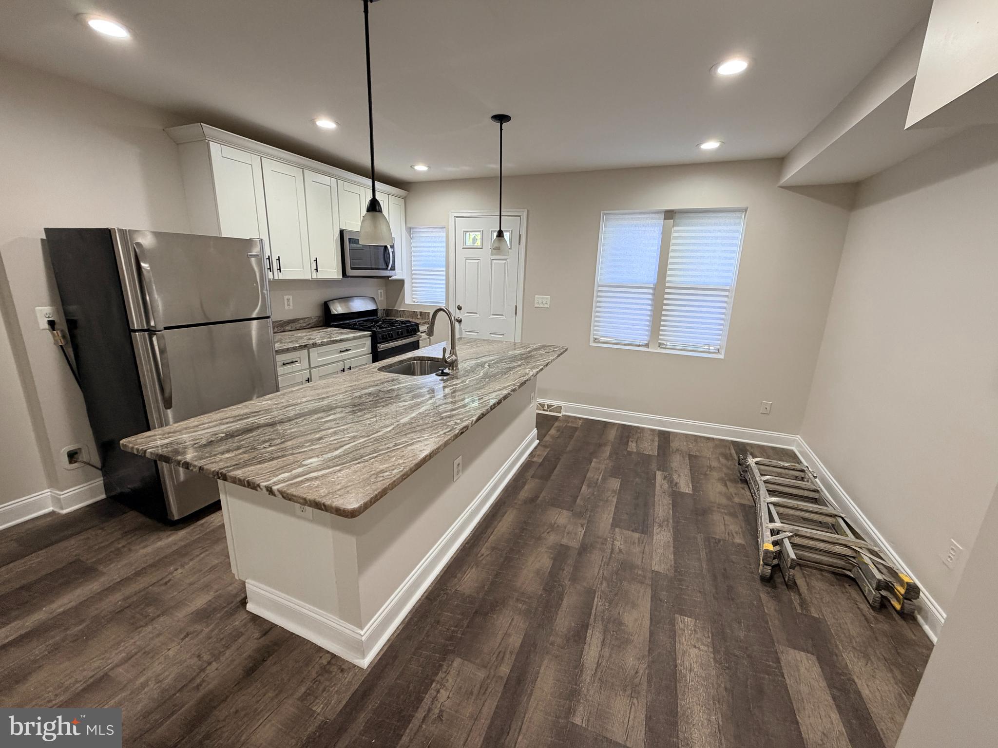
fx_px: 404
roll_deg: -2.1
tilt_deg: -12.2
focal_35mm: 14
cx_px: 499
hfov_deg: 102.1
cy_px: 374
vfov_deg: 85.7
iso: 200
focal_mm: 2.22
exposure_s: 1/60
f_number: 2.2
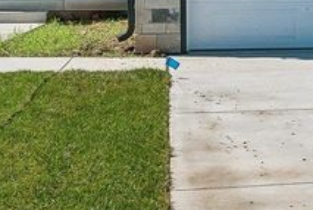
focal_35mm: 96
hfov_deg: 20.2
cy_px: -28
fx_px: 836
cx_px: 347
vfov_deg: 14.0
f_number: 8
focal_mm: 20
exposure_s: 1/1600
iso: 200
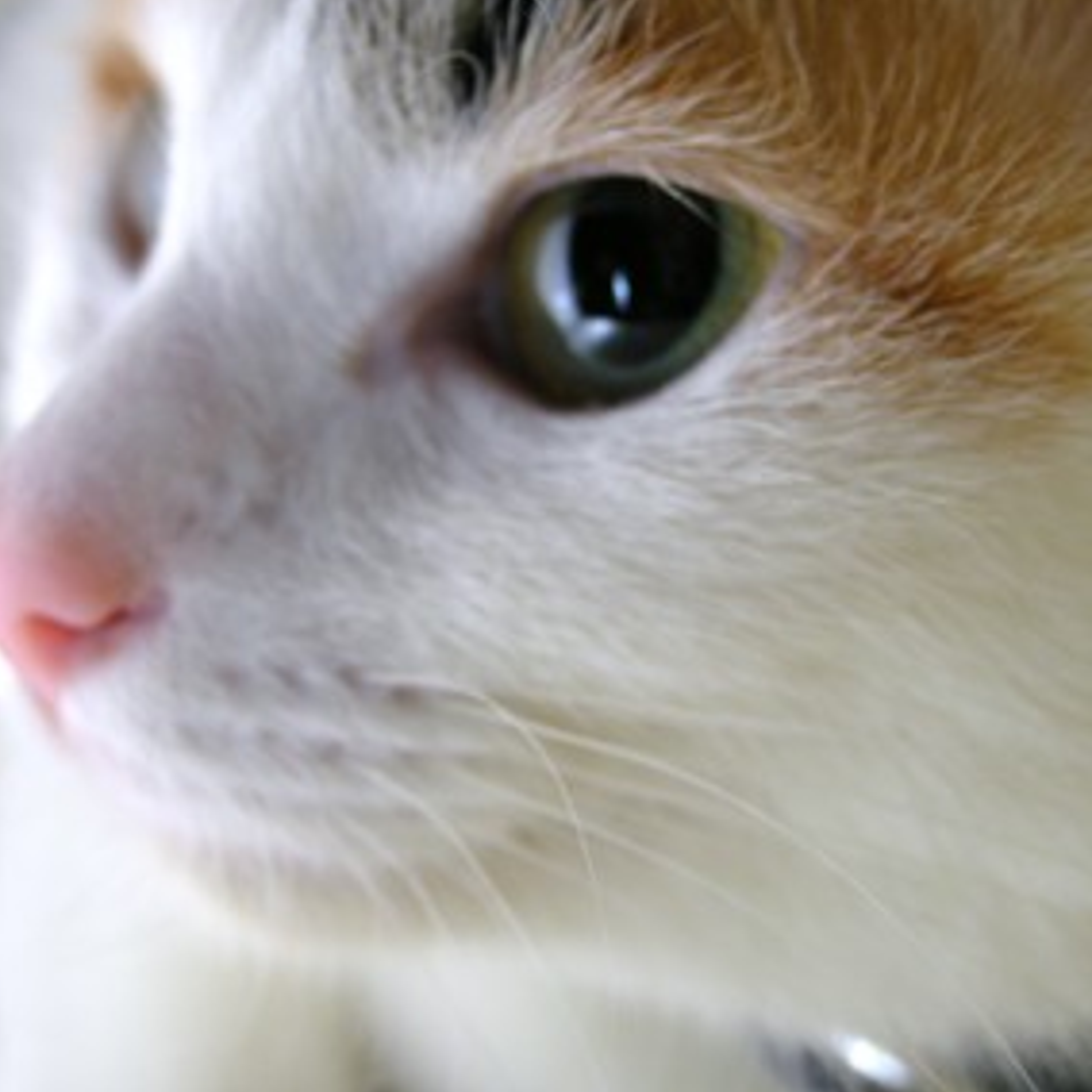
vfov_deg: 19.9
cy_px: 484
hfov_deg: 19.9
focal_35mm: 87
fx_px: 3105
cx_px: 519
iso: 64
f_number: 3.5
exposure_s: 1/60
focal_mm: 12.9
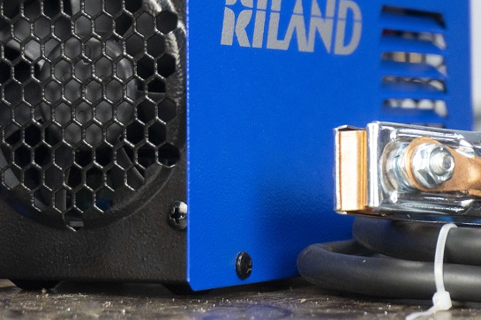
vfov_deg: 10.1
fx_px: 1802
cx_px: 230
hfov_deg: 15.2
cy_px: 37
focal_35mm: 135
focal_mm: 49
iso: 2000
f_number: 5.6
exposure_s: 1/100
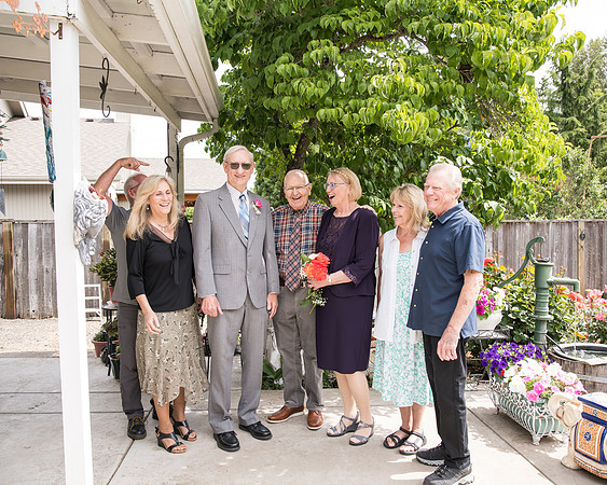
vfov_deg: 53.1
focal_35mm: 27
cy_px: 242
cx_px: 304
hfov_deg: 64.0
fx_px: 485
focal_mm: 24
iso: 400
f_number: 5
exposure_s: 1/500
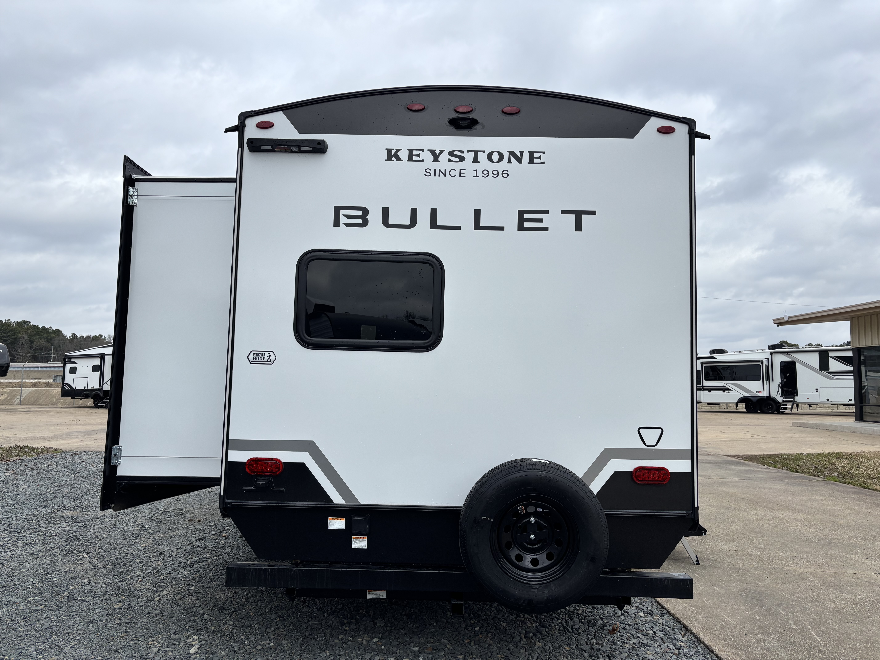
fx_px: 661
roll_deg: -0.7
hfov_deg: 67.3
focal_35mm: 26
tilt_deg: +4.4
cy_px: 330
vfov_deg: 53.1
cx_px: 440
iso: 50
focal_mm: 5.96
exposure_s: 1/3021
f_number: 1.6
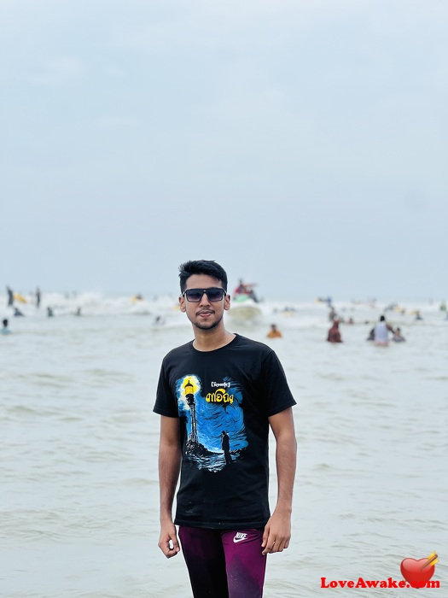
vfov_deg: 25.3
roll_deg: -1.4
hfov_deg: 19.1
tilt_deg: +1.1
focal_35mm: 77
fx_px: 1329
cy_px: 299
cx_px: 224
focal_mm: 9
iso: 32
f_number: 2.8
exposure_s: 1/1085
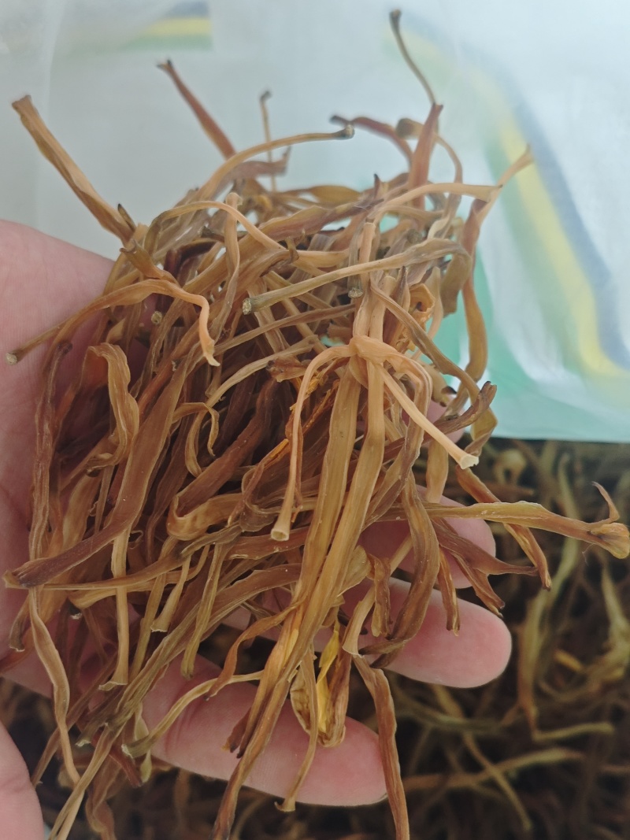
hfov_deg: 27.0
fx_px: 1311
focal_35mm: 54
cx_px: 315
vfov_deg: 35.5
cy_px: 420
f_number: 1.6
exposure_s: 1/35.6
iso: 500
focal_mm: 6.55
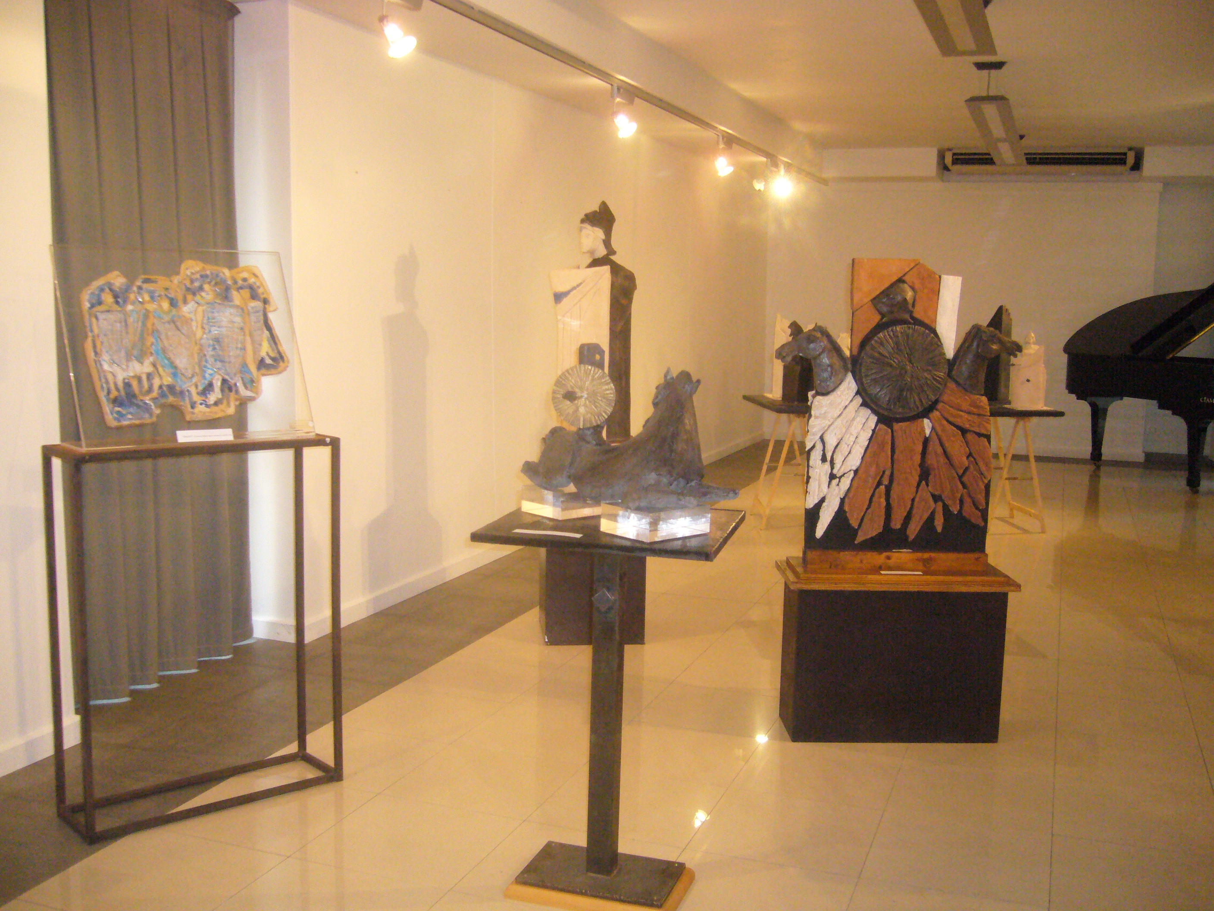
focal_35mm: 35
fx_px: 1227
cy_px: 456
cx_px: 607
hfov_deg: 52.6
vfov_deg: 40.7
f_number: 2.8
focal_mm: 5.8
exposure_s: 1/60
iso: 400
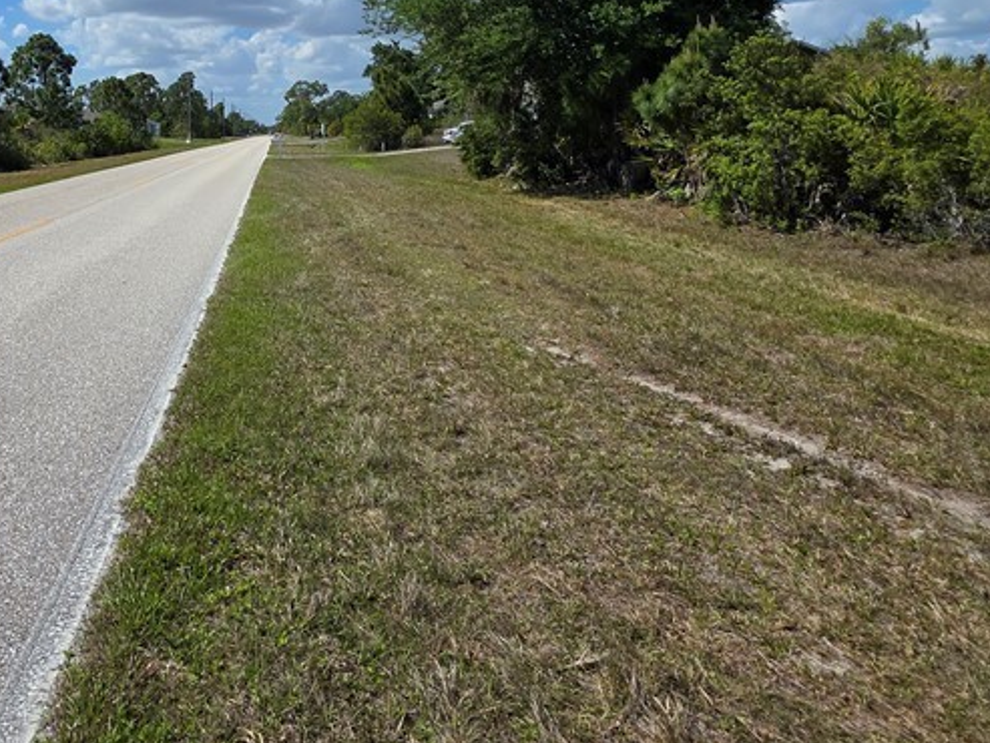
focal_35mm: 27
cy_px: 104
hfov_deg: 61.1
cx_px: 231
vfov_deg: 47.3
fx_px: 772
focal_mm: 2.2
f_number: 1.9
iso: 40
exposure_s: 1/3953
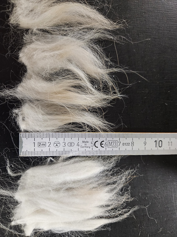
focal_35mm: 23
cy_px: 118
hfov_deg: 58.9
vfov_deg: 73.9
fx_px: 157
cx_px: 88
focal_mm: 5.4
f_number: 1.8
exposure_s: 1/33.3
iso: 500
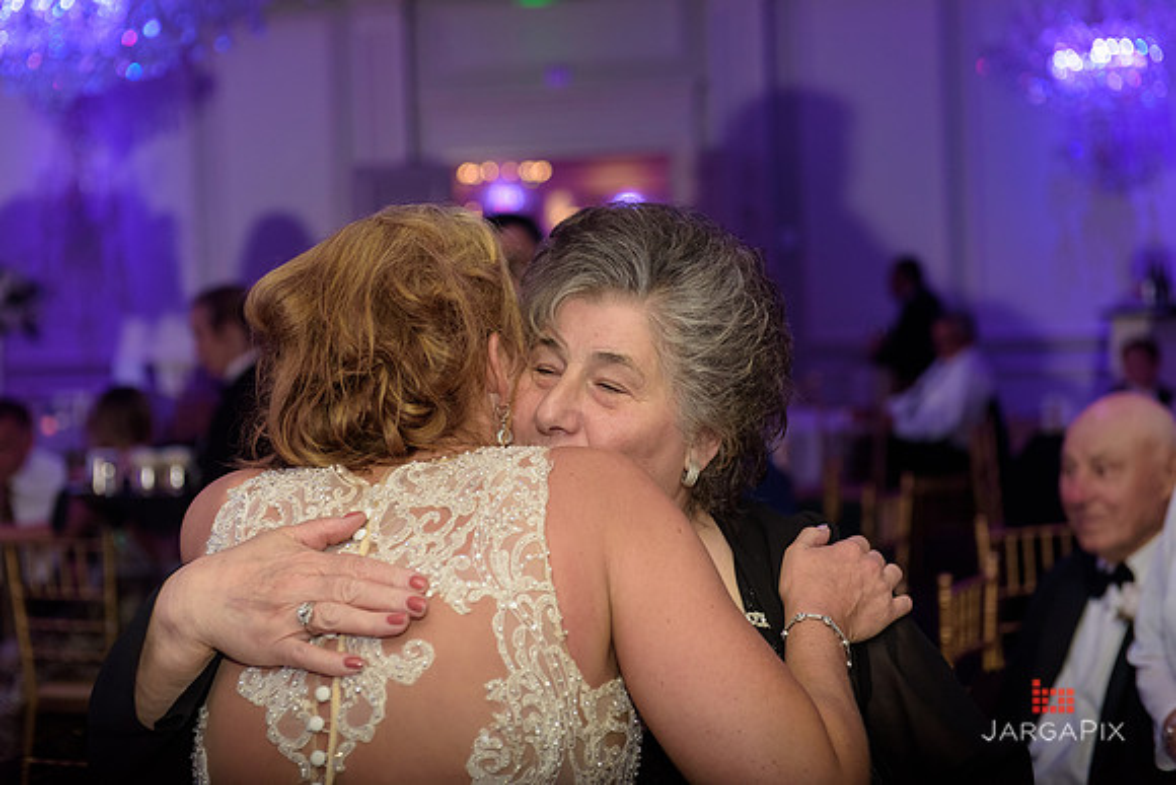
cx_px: 588
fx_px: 2156
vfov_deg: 20.6
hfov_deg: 30.5
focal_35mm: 66
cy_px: 392
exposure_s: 1/125
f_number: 3.2
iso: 1600
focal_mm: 66
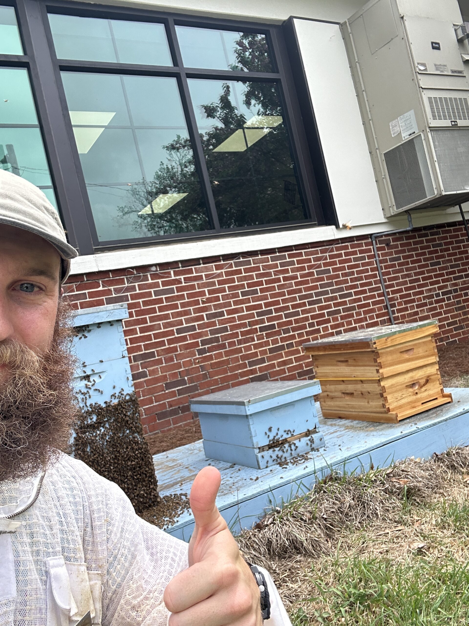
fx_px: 542
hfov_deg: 46.8
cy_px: 313
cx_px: 234
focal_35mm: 30
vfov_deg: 60.0
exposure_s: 1/363
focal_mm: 2.69
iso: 25
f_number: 1.9
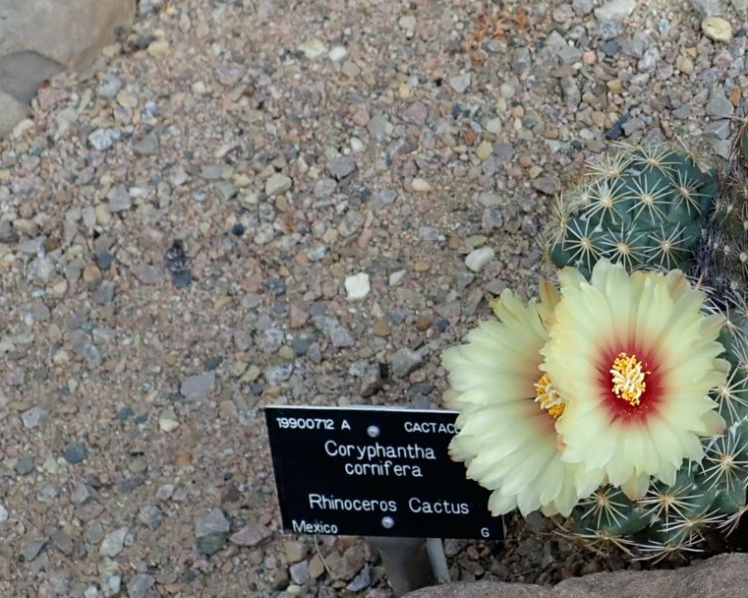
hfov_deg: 23.5
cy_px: 252
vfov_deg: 19.9
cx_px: 781
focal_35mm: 77
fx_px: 1704
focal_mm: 5.5
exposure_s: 1/250
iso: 100
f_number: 3.2
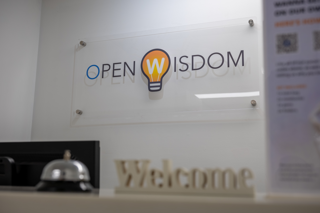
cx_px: 160
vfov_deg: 32.6
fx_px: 364
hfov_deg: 47.4
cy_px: 106
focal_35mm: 41
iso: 800
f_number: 5
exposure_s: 1/800
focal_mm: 41
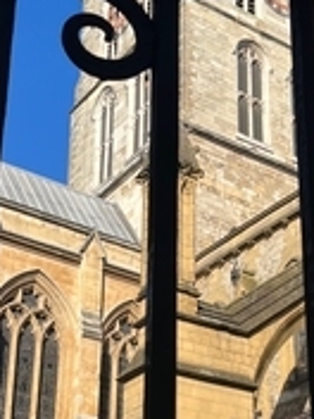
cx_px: 196
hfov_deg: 19.9
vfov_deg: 26.0
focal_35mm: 74
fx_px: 895
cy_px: 309
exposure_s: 1/3135
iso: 50
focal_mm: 5.1
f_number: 1.6
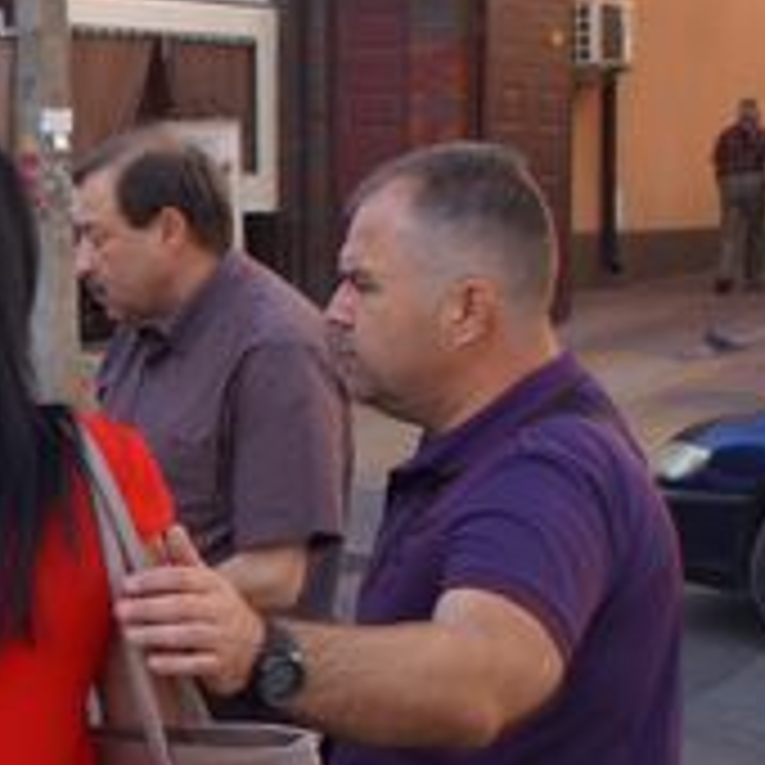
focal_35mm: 105
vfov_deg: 16.5
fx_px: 2625
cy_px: 610
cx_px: -333
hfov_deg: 15.5
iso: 100
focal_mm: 20
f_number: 4
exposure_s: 1/160
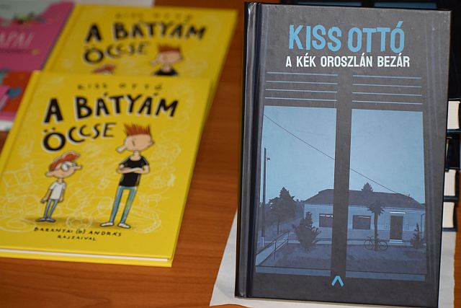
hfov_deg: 19.5
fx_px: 1345
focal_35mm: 105
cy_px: 154
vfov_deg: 13.0
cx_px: 230
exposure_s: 1/125
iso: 1000
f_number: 4.5
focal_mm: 70
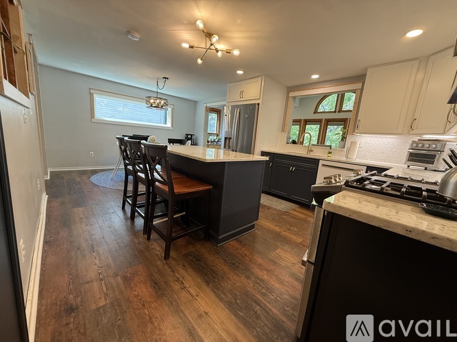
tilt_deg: -10.8
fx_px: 185
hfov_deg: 102.1
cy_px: 171
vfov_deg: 85.7
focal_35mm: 14
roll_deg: -4.6
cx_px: 228
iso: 160
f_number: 2.2
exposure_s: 1/120
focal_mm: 2.22
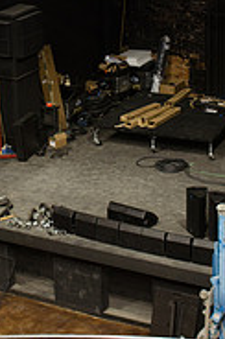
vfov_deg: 18.4
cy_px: 57
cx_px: 66
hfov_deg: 12.4
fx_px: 1035
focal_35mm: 110
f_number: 2.5
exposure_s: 1/100
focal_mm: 30
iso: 1000
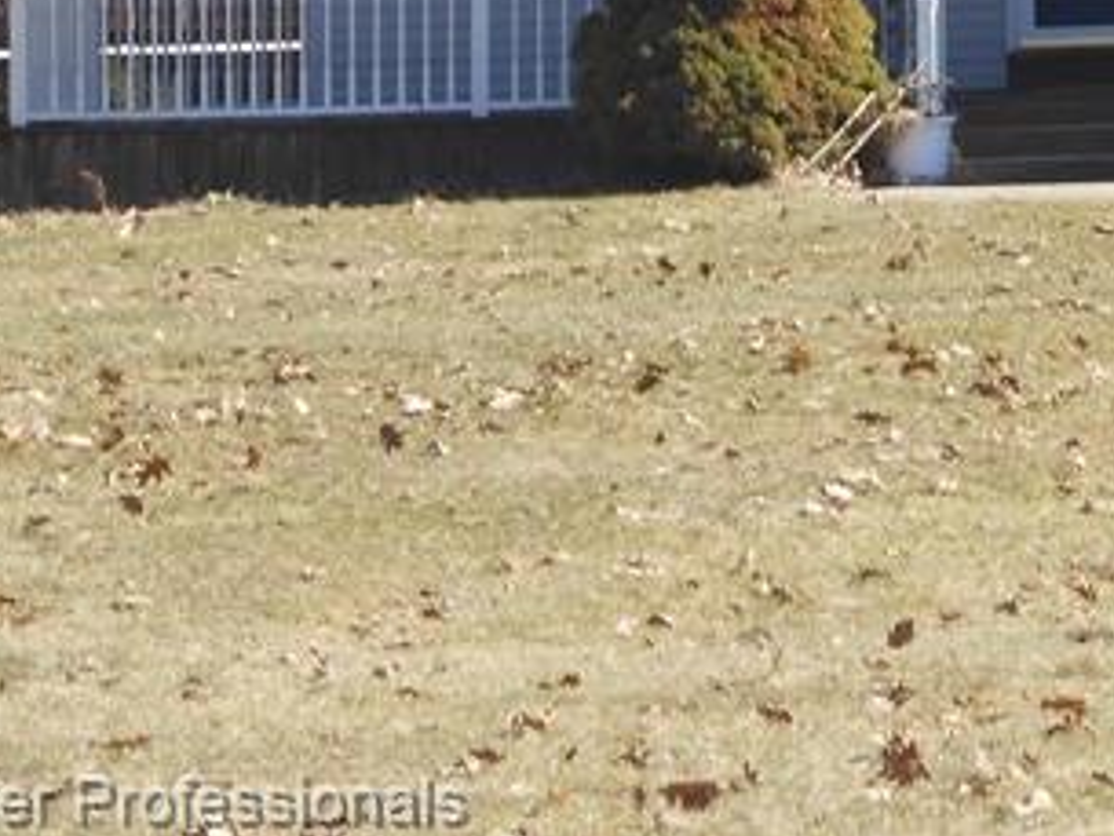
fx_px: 6600
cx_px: 1435
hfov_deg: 9.5
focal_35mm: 205
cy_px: -555
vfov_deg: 7.1
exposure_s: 1/250
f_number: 4.4
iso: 80
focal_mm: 10.9
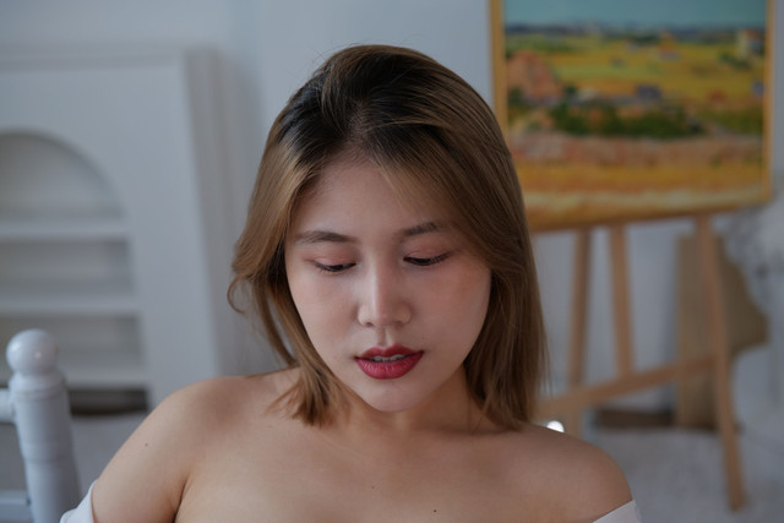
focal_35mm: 50
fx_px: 1089
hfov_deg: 39.6
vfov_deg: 27.0
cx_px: 392
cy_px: 262
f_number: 3.2
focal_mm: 50
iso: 250
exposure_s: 1/160
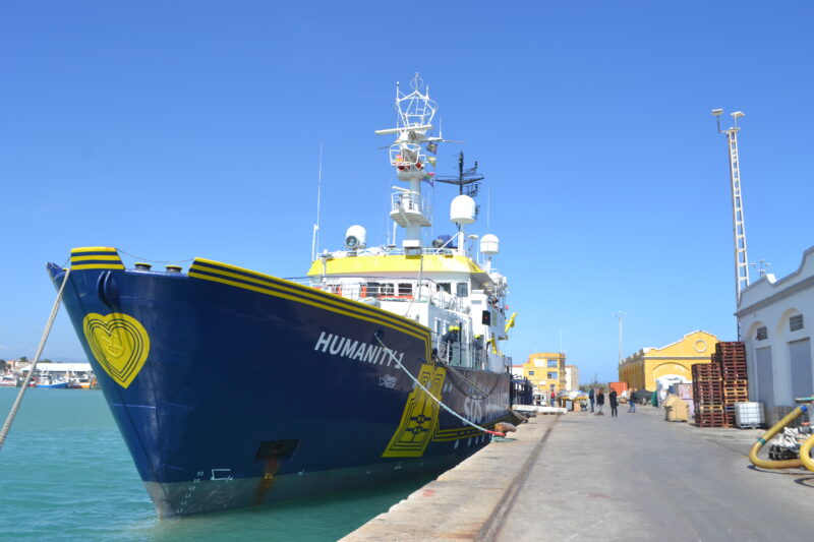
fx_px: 610
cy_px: 271
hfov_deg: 67.4
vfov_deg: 47.9
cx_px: 407
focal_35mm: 27
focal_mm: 18
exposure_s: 1/200
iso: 100
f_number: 7.1
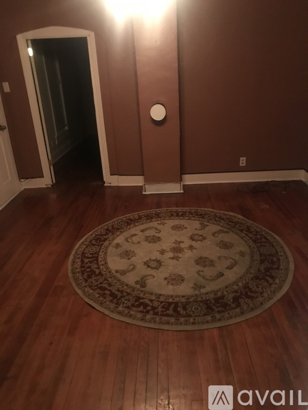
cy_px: 205
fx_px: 332
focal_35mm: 28
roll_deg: +1.2
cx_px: 154
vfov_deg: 63.5
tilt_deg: -20.7
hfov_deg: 49.7
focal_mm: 3.99
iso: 160
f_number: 1.8
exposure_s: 1/4
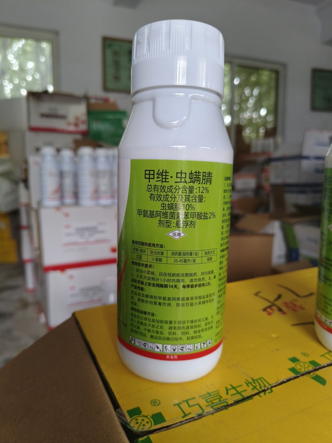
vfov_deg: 73.9
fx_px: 294
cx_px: 166
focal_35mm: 23
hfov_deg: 58.9
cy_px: 222
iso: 791
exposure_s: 1/60.9
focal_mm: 5.56
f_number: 1.88
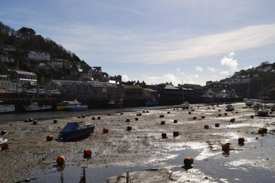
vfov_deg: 34.2
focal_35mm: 39
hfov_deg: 49.5
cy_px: 92
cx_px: 138
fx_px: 298
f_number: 11
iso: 100
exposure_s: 1/200
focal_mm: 26
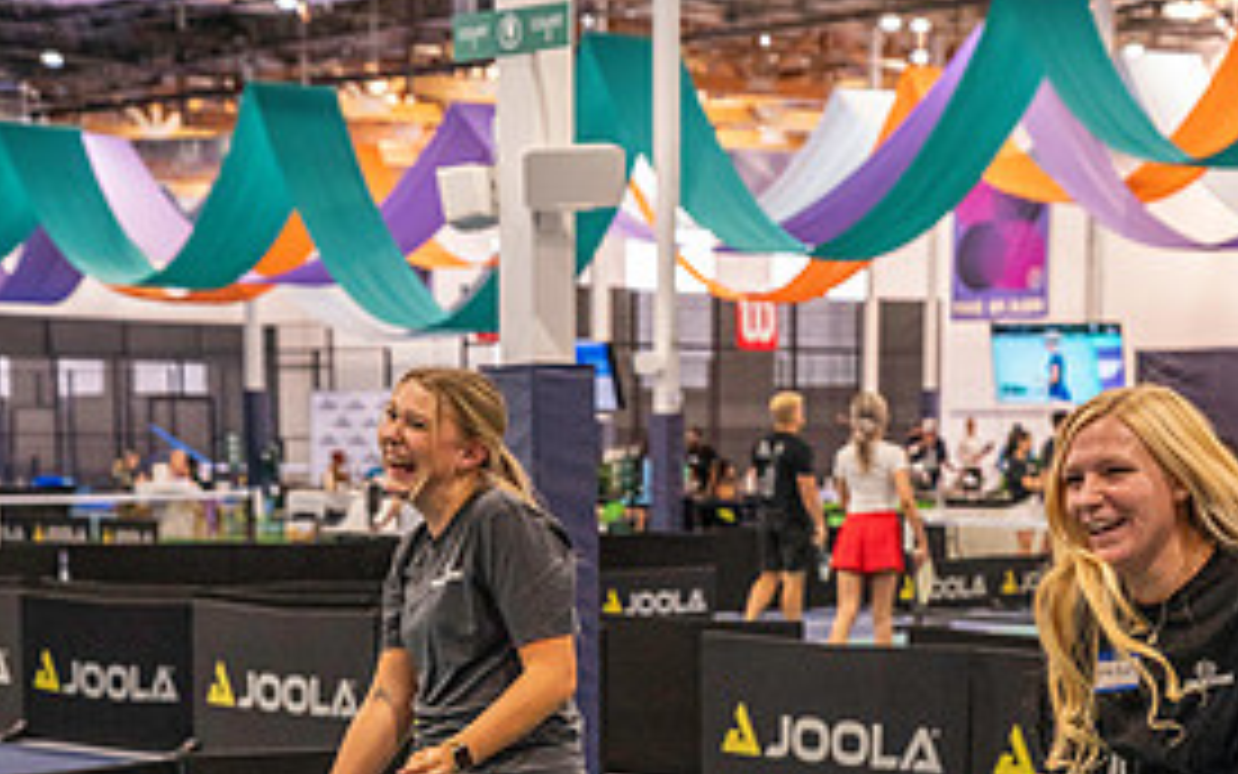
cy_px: 891
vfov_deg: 13.4
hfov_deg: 21.9
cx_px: 671
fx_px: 3206
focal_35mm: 95
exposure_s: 1/640
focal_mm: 57
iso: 8000
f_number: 4
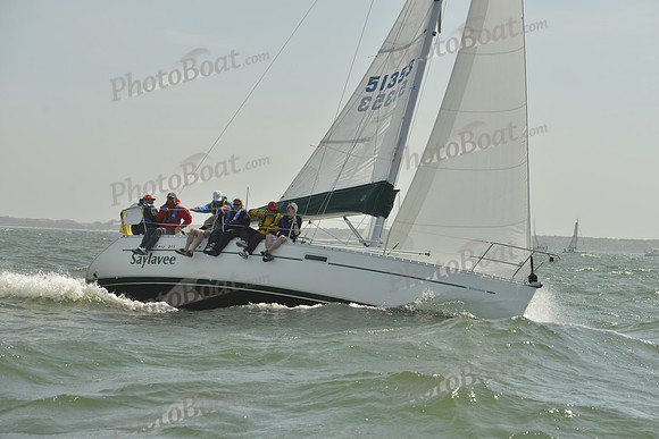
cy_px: 220
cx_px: 330
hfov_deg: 22.1
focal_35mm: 92
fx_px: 1684
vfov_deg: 14.9
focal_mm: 92
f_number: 7.1
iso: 200
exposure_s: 1/1250
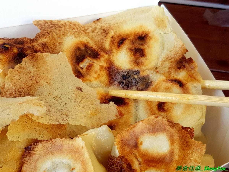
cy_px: 86
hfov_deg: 67.3
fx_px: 172
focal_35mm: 26
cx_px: 114
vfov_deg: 53.1
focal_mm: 4.3
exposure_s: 1/134
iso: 40
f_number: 1.7
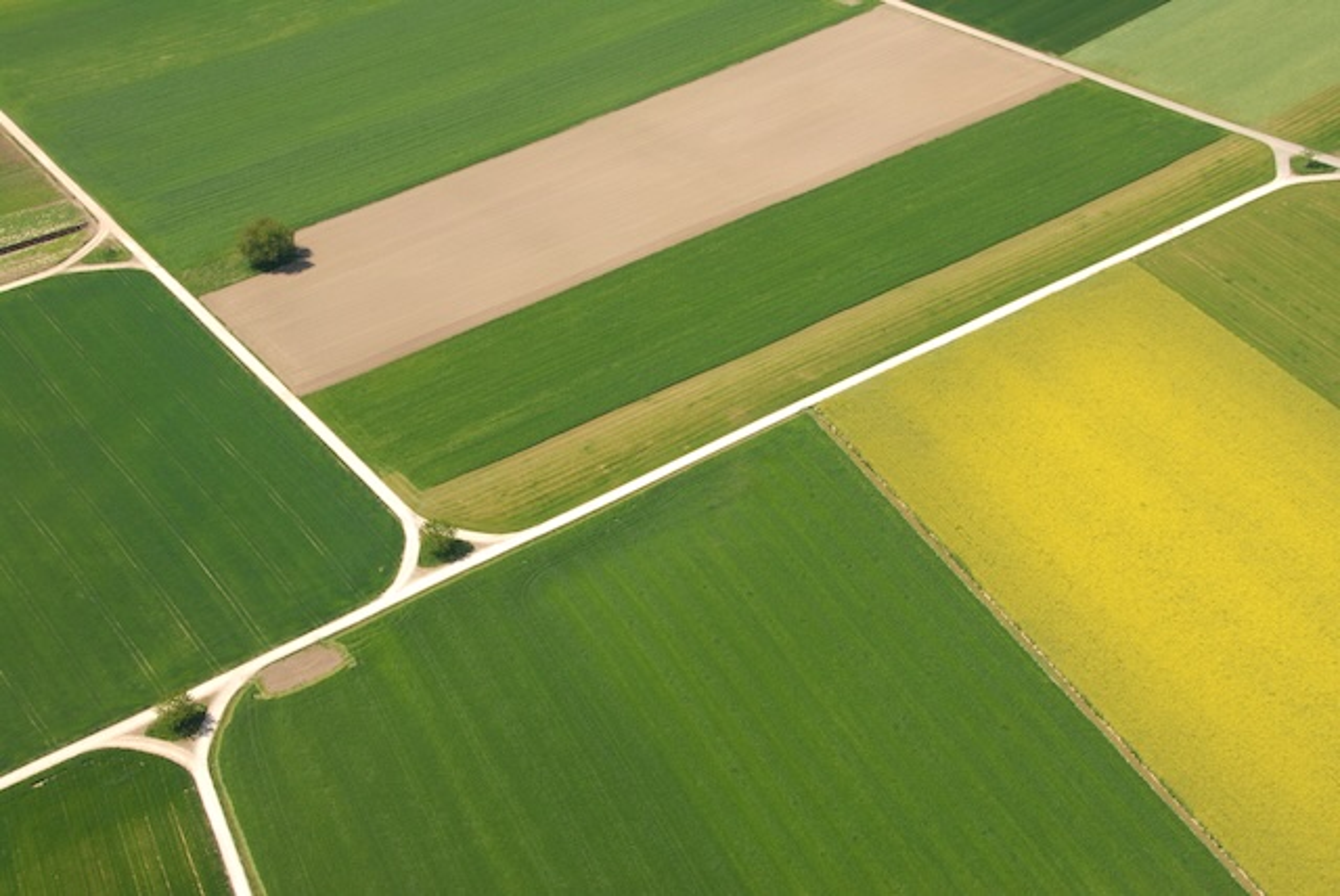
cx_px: 670
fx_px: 1788
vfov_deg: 28.1
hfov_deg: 41.1
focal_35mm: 48
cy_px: 448
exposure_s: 1/320
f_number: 9
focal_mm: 32
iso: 320
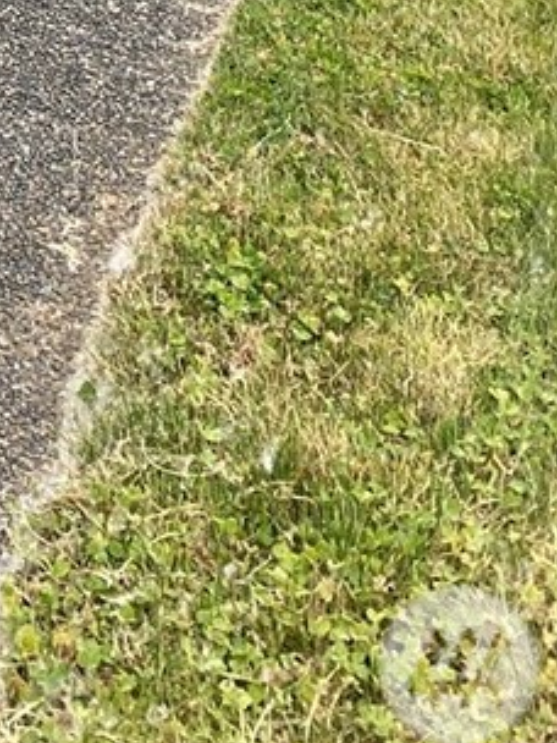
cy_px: -980
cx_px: -193
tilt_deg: -1.4
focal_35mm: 123
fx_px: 2639
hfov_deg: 11.7
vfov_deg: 12.8
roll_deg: +0.9
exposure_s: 1/405
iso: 32
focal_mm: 4.25
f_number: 1.8
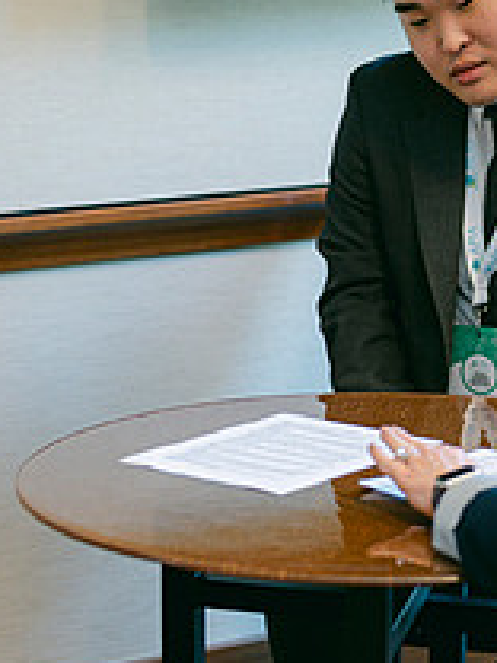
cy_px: 405
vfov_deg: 14.7
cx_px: 217
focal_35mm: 134
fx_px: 2565
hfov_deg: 11.1
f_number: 2
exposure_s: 1/125
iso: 400
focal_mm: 50
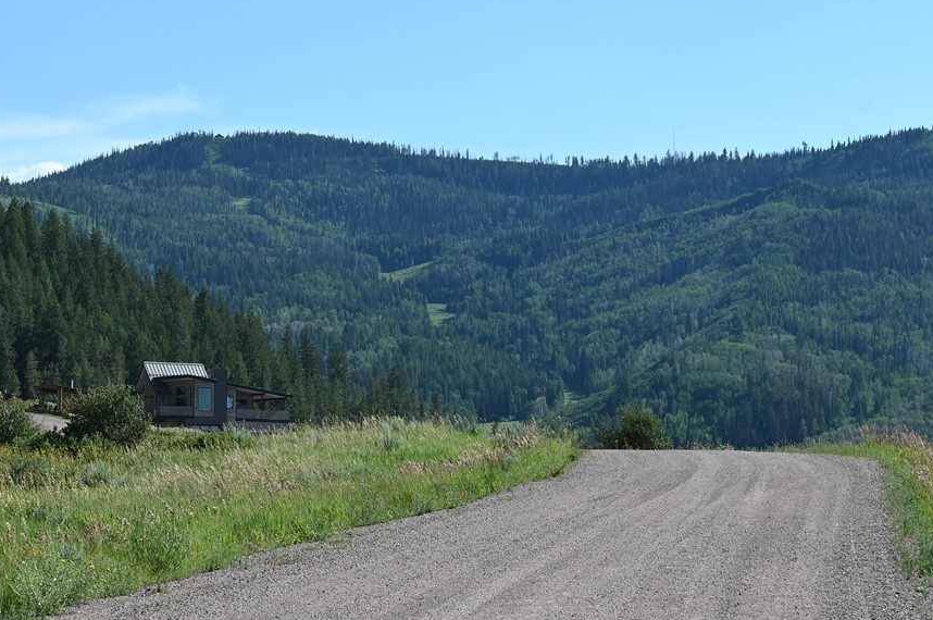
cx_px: 373
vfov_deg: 14.1
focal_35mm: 97
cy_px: 356
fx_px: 2511
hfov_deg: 21.0
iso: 100
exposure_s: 1/400
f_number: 7.1
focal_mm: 49
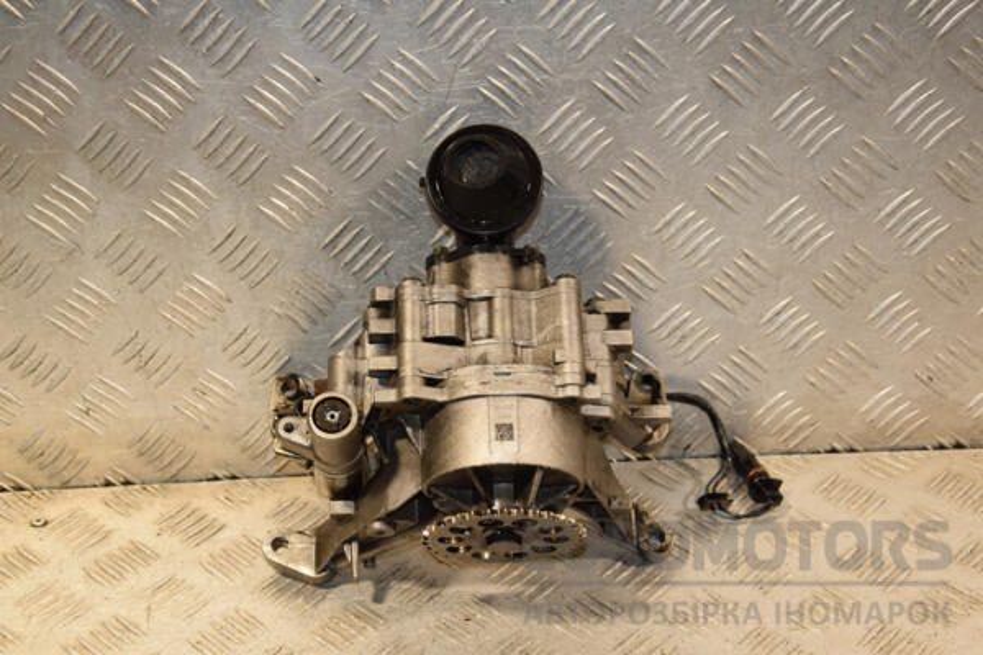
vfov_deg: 20.2
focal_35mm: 68
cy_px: 328
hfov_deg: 29.9
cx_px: 492
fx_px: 1843
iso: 800
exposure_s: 1/200
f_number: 6.3
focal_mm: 45
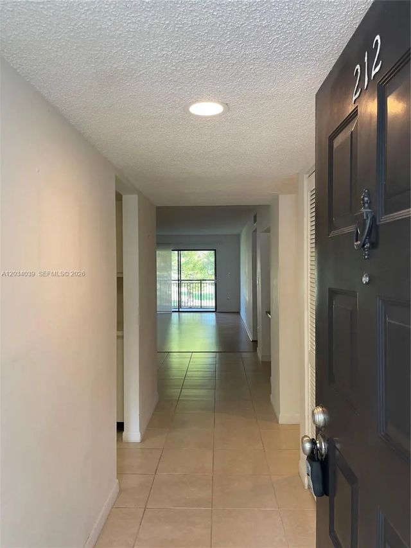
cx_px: 206
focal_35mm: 25
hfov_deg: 54.9
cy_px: 274
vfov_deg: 69.4
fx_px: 396
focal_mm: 5.1
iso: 125
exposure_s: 1/101
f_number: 1.6
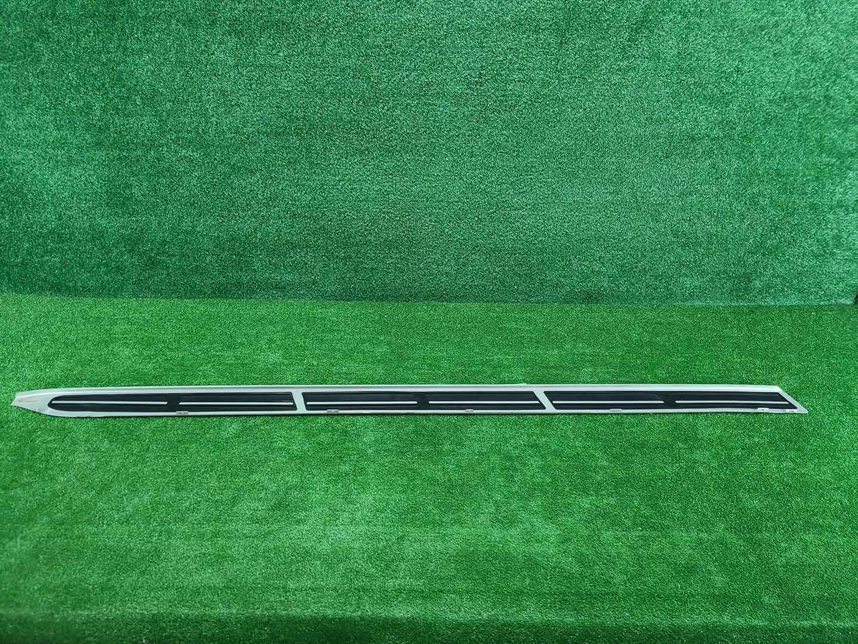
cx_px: 429
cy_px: 322
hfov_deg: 67.3
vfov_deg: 53.1
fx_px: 644
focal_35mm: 26
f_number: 1.8
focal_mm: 5.4
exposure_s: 1/50
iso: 195
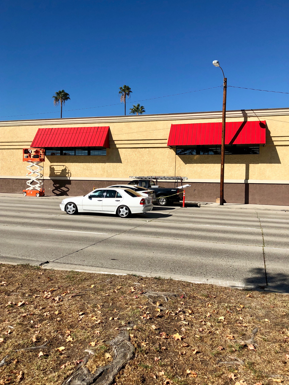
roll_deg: -2.2
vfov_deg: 60.0
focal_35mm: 30
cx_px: 140
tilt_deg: -0.2
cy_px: 187
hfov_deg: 46.8
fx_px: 334
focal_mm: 3.99
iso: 20
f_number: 1.8
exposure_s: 1/2825
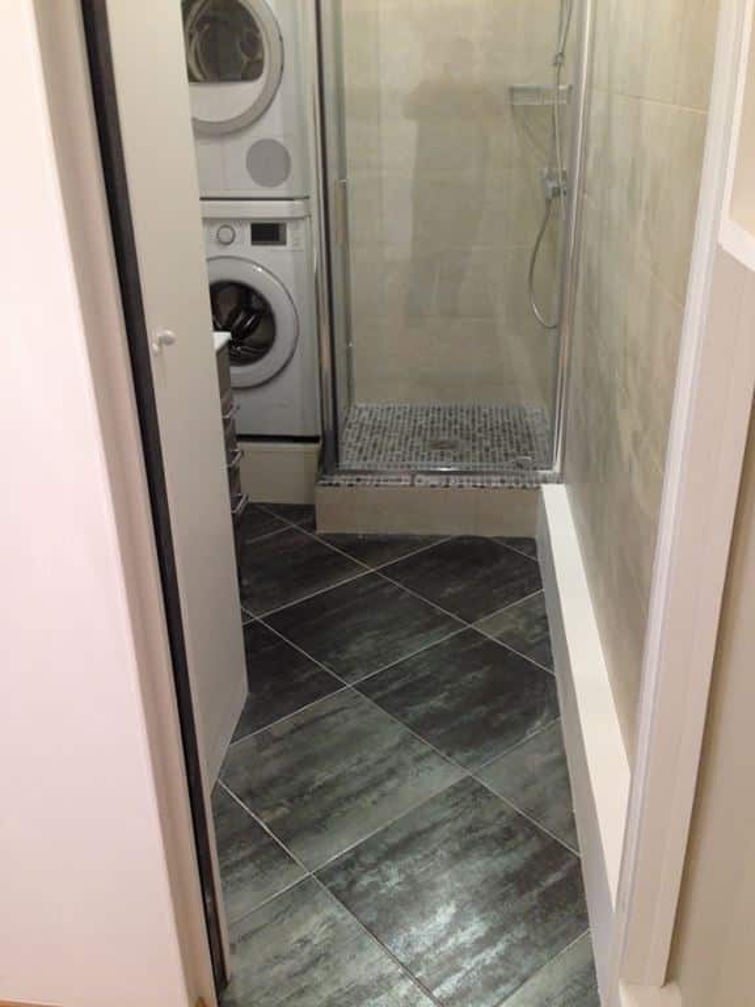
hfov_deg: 42.9
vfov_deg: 55.4
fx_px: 960
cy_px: 504
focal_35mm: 33
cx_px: 378
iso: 200
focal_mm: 4.12
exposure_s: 1/20
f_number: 2.4
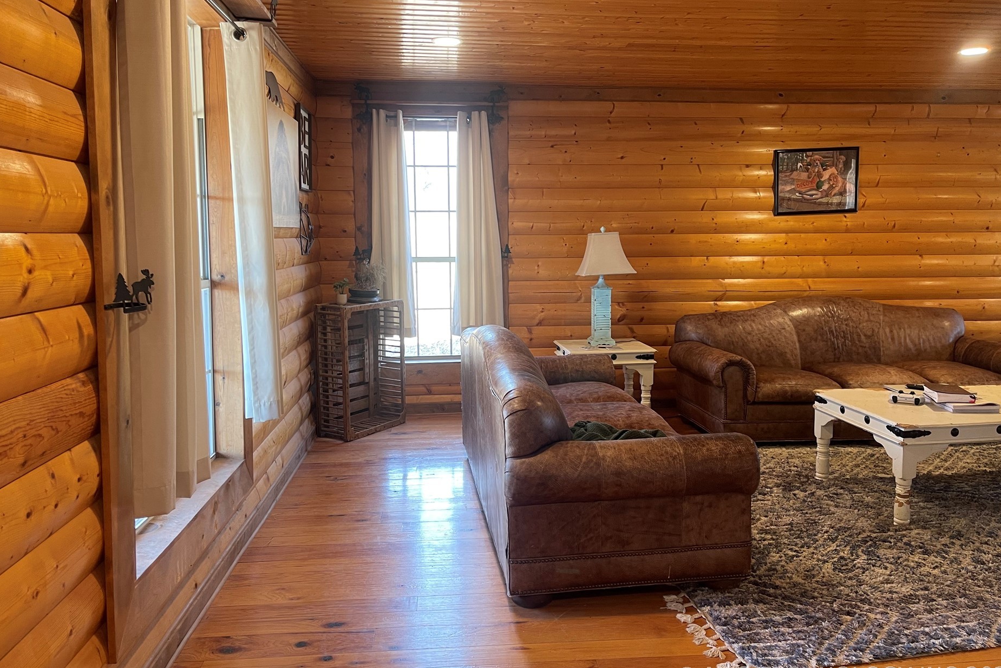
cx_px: 507
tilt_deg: -4.2
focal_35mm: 27
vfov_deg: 47.9
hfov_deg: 67.4
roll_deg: +1.0
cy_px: 303
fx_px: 751
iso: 125
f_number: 1.6
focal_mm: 5.1
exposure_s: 1/60
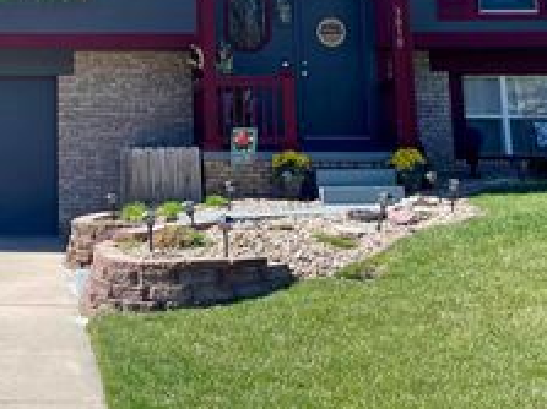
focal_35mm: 56
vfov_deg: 26.1
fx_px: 884
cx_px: 101
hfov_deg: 33.3
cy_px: 187
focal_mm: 5.1
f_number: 1.6
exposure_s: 1/2717
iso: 32
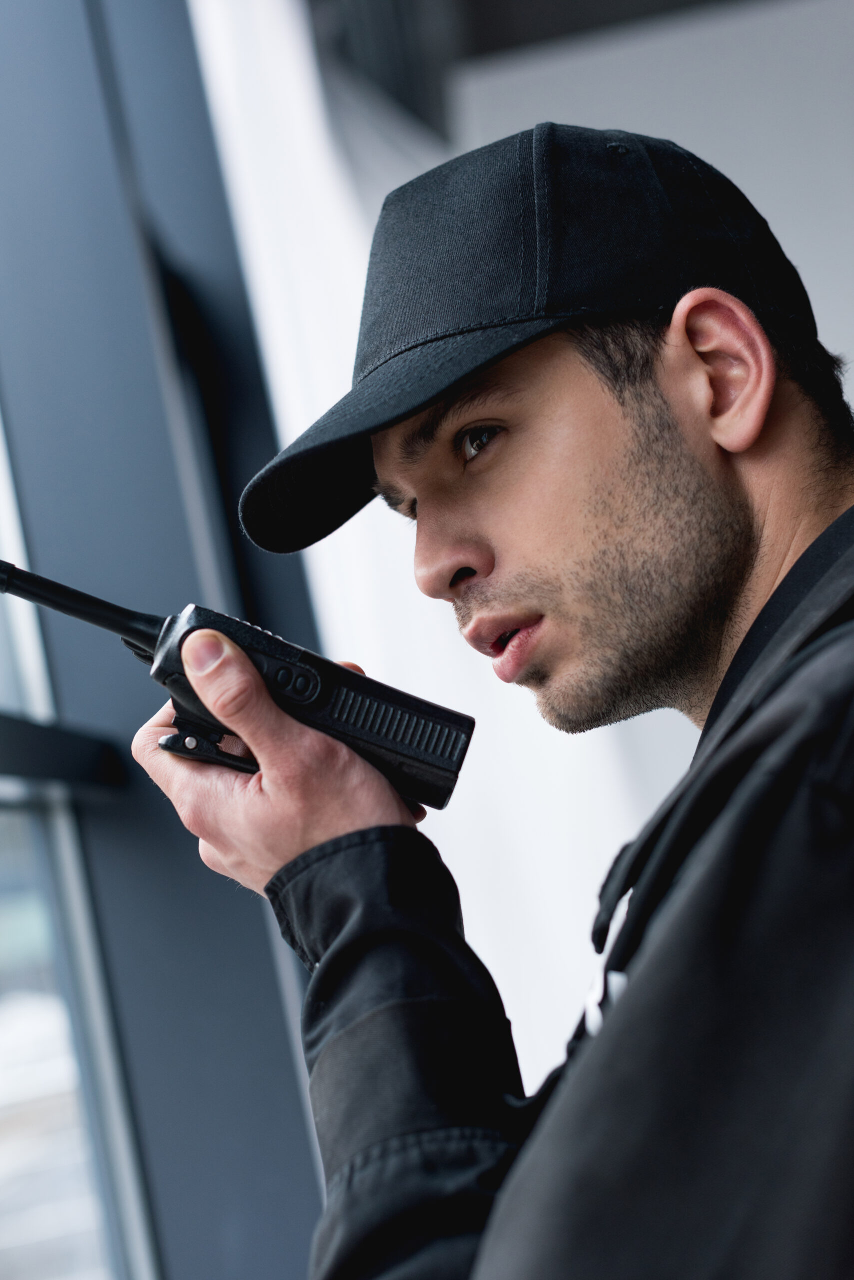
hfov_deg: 27.0
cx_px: 427
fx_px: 1777
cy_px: 640
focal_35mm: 50
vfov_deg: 39.6
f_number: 3.2
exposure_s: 1/200
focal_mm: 50
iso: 320
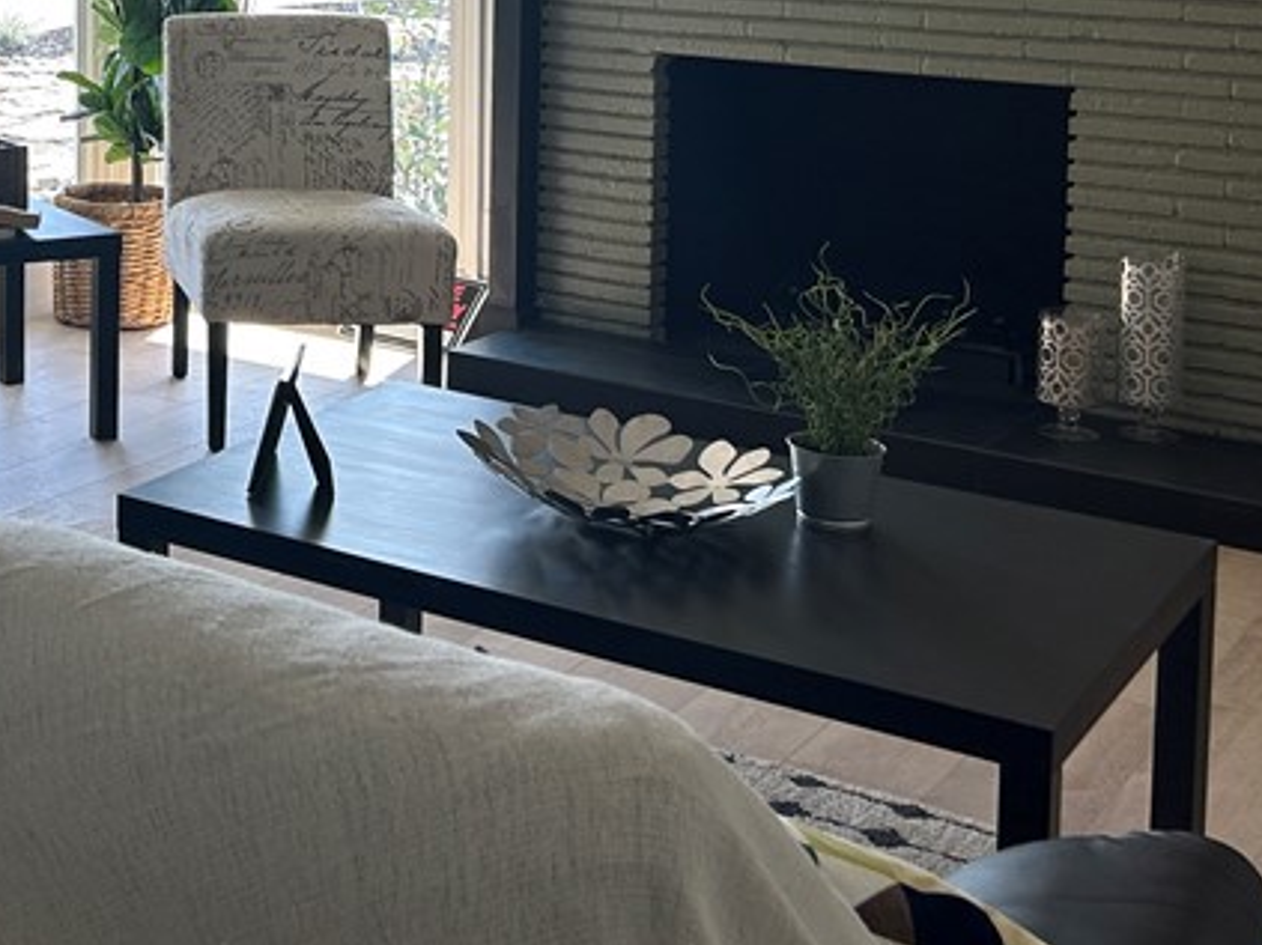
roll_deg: +0.6
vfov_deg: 22.2
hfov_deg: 28.5
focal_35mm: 63
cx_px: -42
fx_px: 2296
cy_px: -51
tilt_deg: -4.1
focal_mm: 5.7
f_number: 1.5
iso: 40
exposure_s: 1/254
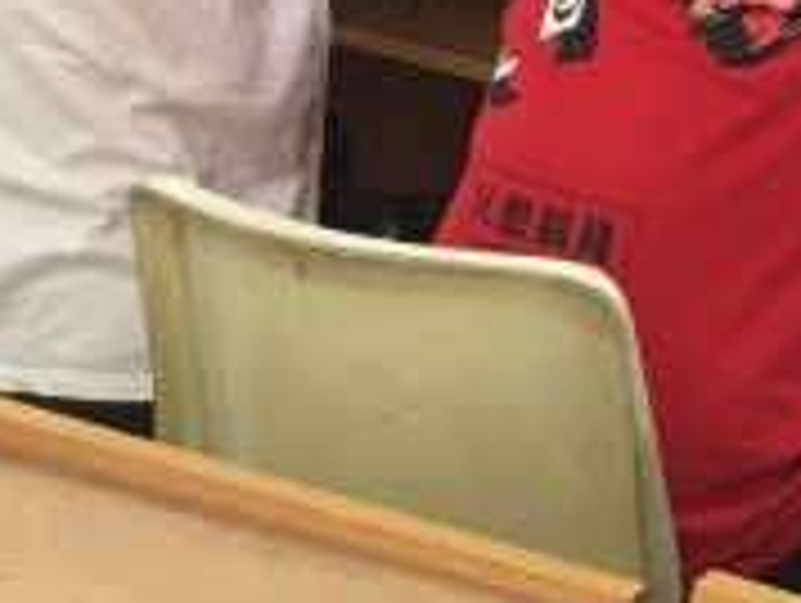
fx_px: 3221
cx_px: 1186
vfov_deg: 9.7
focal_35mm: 139
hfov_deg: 13.4
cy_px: -747
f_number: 2.2
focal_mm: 4.15
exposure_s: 1/33
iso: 100
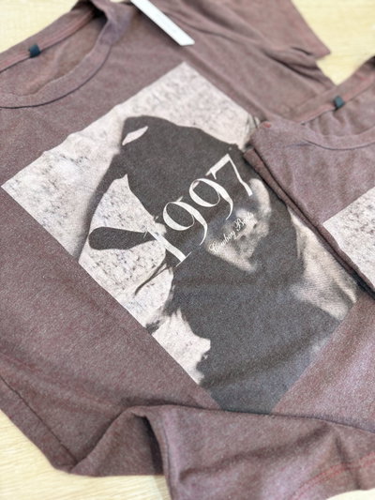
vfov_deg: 71.6
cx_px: 188
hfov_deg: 56.8
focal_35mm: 24
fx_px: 347
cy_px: 250
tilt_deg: -66.4
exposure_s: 1/50
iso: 125
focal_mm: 6.76
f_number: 1.78
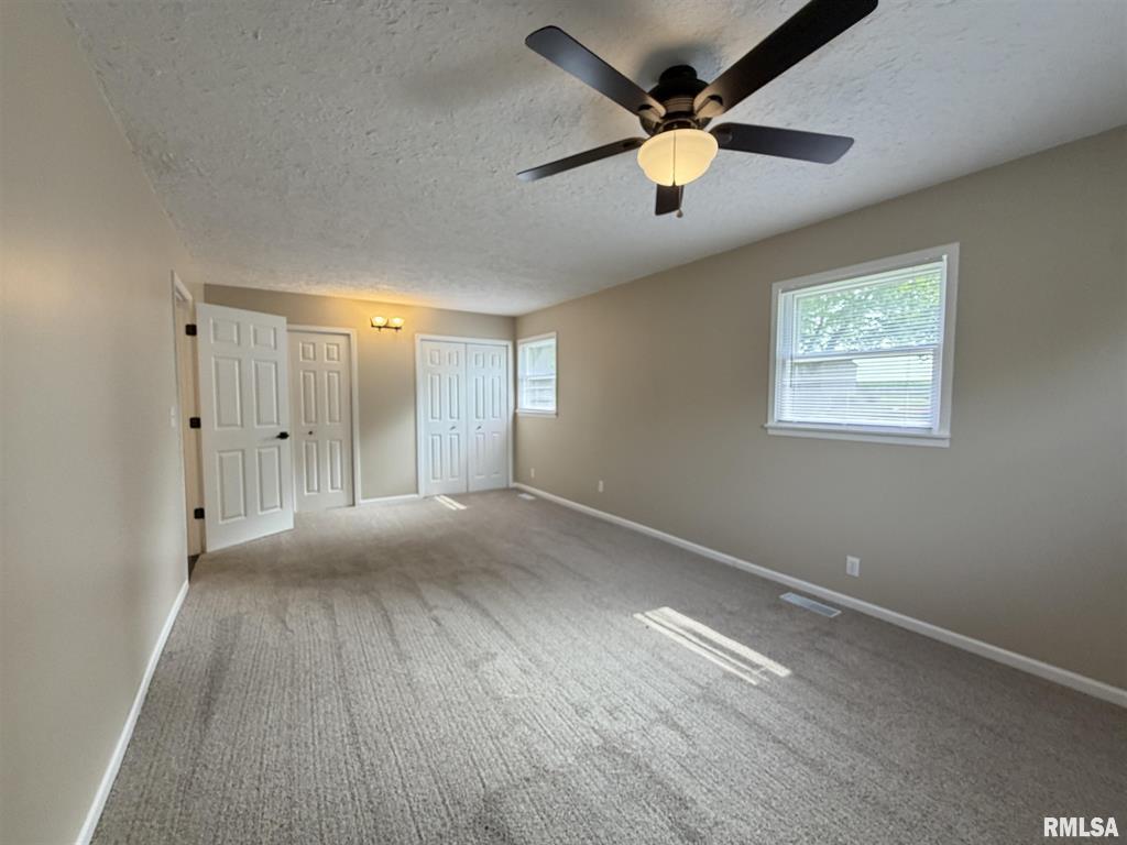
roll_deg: -3.2
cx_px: 564
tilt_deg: -2.4
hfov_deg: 102.1
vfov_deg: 85.7
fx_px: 456
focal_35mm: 14
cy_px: 422
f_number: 2.2
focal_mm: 2.22
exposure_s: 1/60
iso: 160
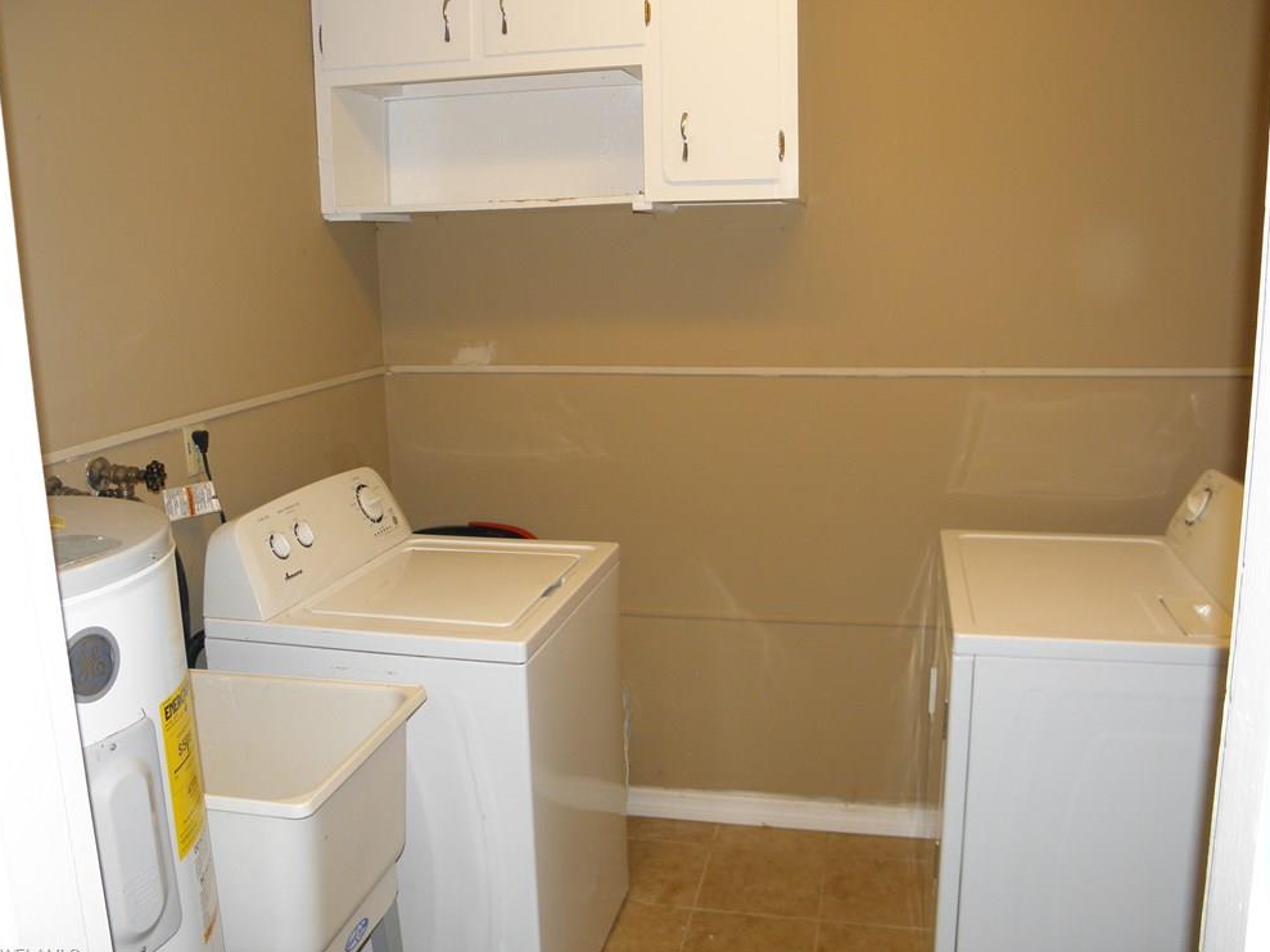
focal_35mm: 29
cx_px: 641
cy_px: 473
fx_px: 1064
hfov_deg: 61.7
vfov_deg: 48.2
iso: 100
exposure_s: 1/30
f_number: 3.5
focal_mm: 5
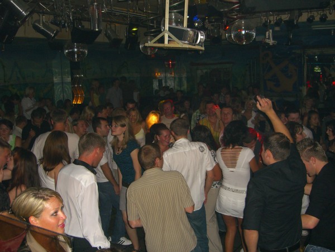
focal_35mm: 38
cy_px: 126
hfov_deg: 49.0
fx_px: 368
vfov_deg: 37.7
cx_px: 168
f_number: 2.8
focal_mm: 7.9
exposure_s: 1/60
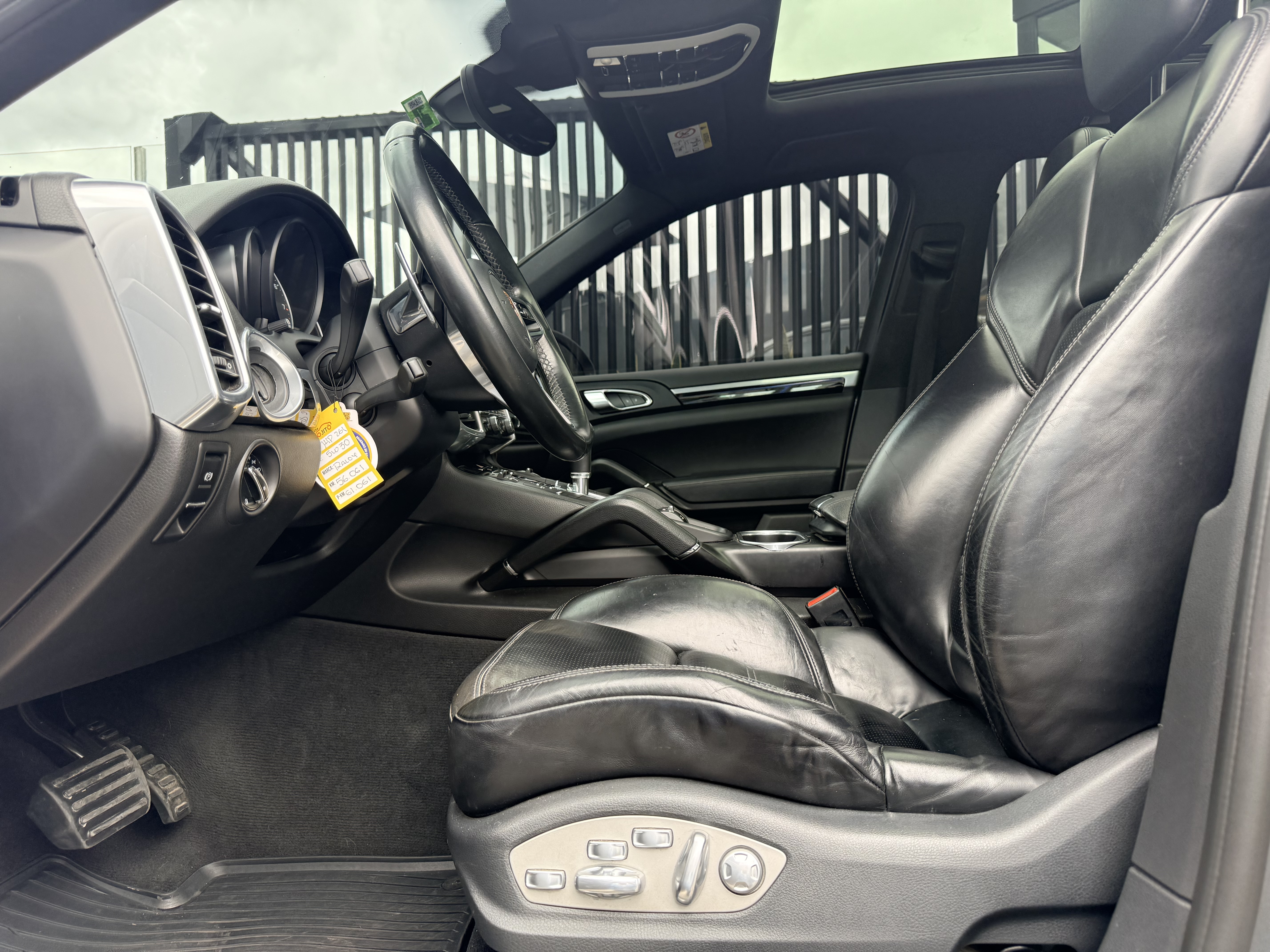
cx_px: 635
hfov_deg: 71.6
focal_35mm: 24
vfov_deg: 56.8
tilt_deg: -0.3
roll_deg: +1.2
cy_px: 476
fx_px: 881
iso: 160
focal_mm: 6.76
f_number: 1.78
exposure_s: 1/238
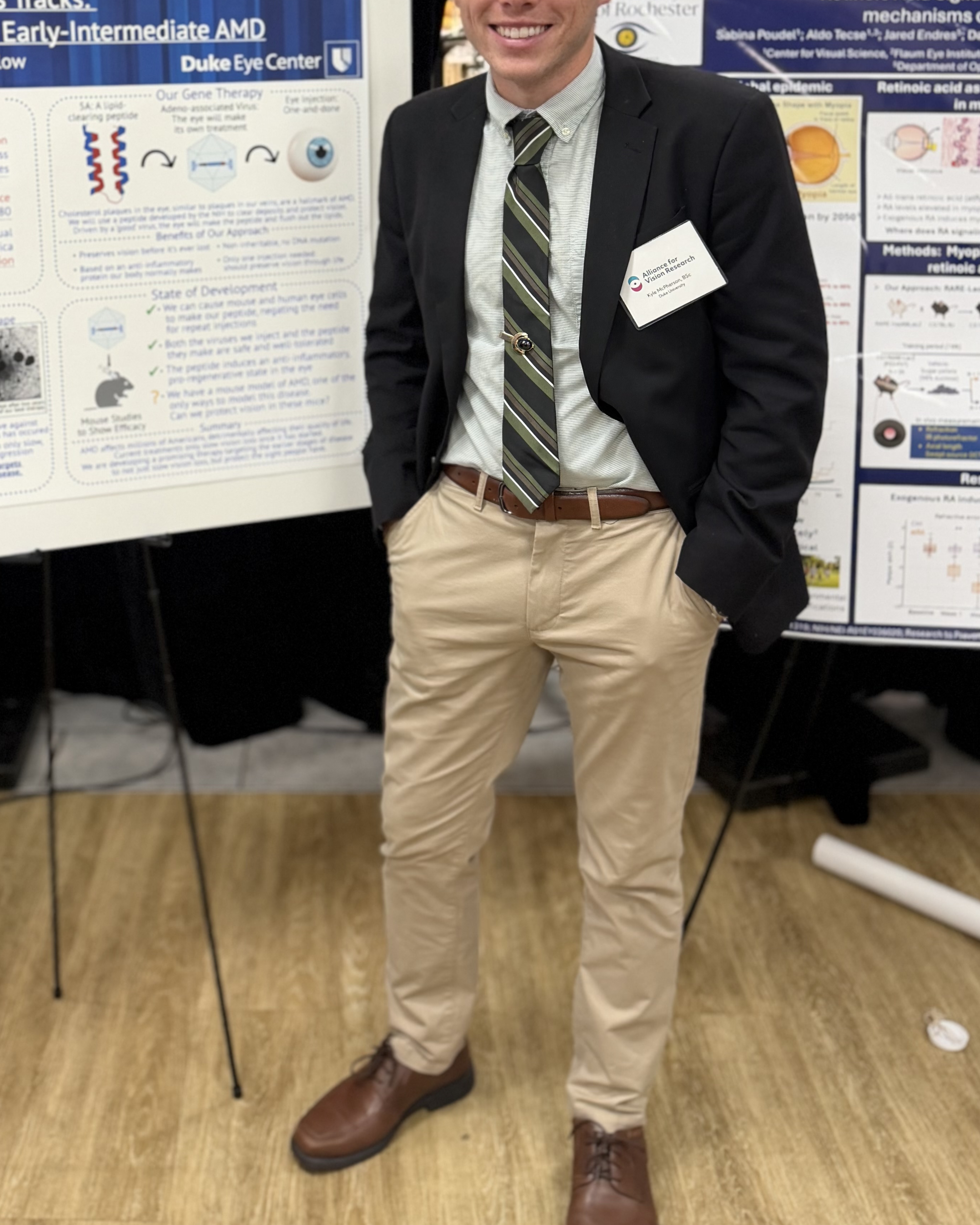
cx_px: 278
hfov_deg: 37.5
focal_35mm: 39
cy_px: 301
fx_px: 1414
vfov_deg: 45.2
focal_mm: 6.76
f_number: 1.78
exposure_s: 1/60
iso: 160
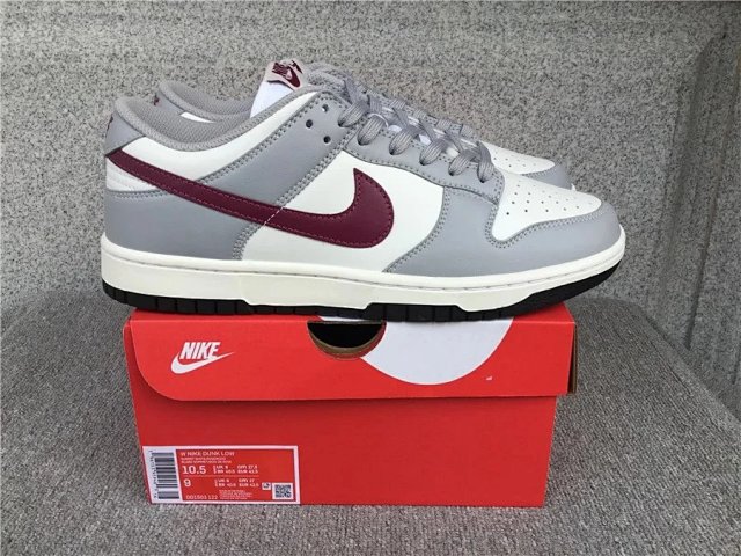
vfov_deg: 45.4
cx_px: 370
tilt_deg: -20.0
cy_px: 278
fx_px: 664
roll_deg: -0.4
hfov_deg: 58.4
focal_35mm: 31
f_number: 2.4
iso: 25
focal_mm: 3.3
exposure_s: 1/608
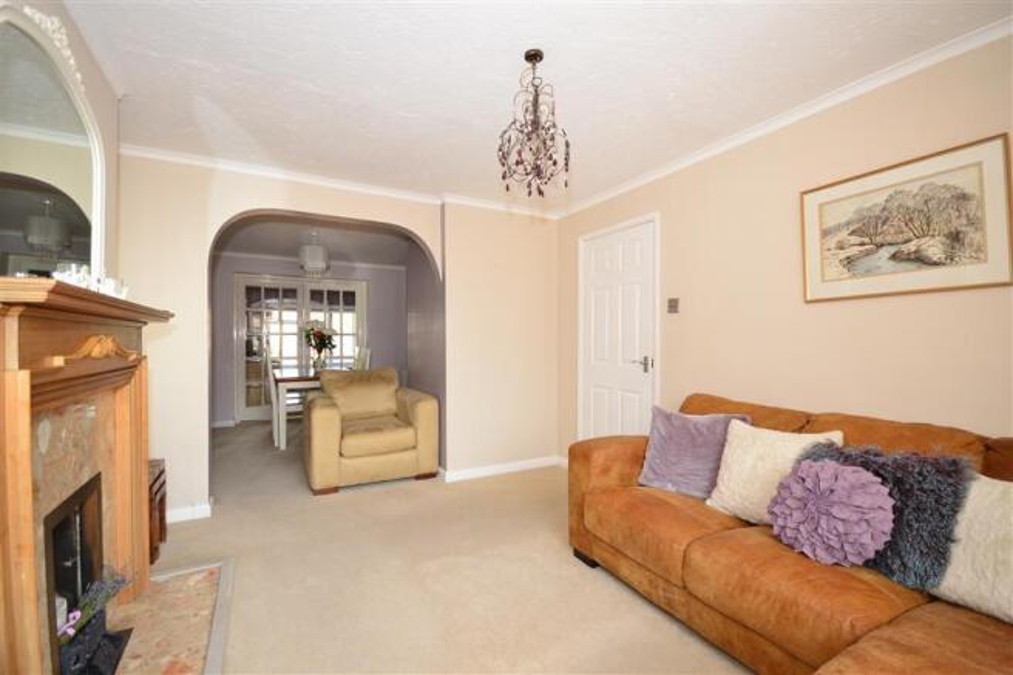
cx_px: 506
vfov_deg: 77.3
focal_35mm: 15
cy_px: 338
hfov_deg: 100.4
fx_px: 422
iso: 400
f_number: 5.6
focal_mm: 10
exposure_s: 1/80
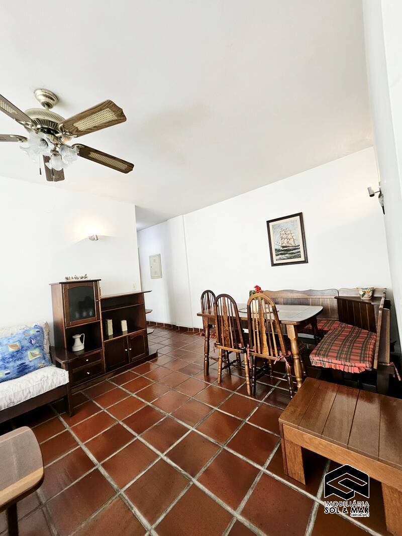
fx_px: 201
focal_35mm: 13
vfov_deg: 106.2
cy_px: 268
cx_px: 201
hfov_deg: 89.9
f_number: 2.2
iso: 100
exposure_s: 1/60
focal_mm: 1.7
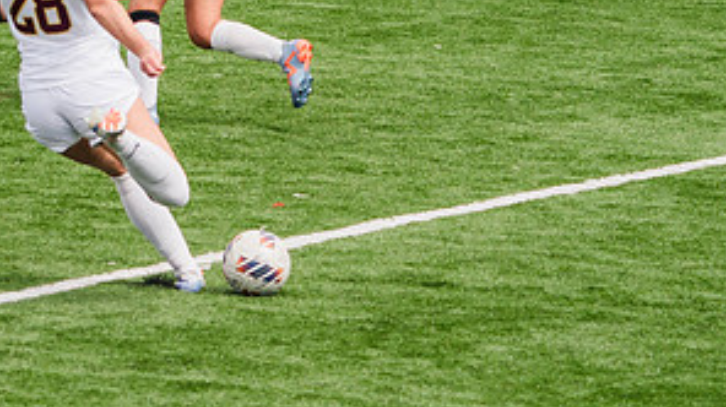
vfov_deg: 2.1
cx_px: -63
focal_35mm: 576
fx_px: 11080
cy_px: -10
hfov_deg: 3.7
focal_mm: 200
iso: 400
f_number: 5.6
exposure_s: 1/1600
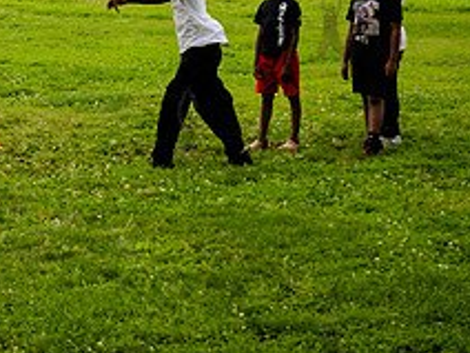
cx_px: -71
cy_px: 73
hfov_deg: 13.4
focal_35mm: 144
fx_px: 1955
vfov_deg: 10.3
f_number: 4
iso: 200
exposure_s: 1/800
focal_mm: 48
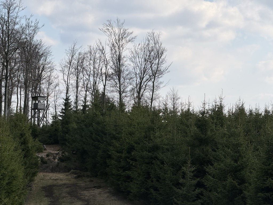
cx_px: 136
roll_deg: -1.7
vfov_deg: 12.3
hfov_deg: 16.4
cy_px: 102
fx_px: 946
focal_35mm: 120
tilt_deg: +2.4
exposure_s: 1/951
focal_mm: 15.66
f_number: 2.8
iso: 50
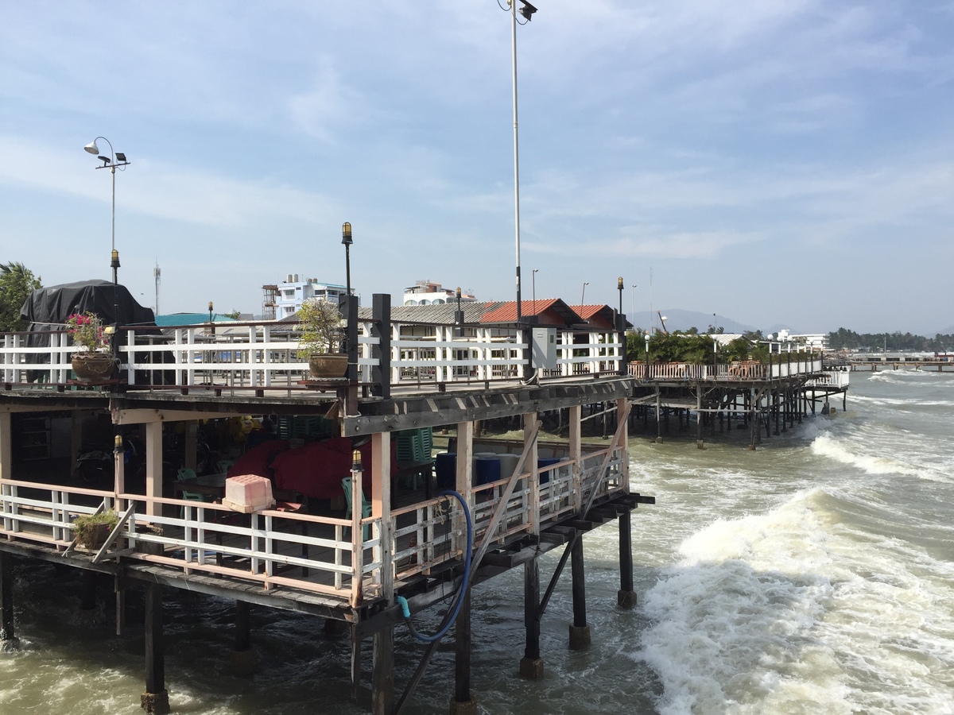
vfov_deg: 48.2
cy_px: 358
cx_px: 477
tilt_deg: +0.3
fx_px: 799
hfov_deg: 61.7
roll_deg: +0.3
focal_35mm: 29
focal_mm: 4.15
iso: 32
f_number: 2.2
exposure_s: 1/2198
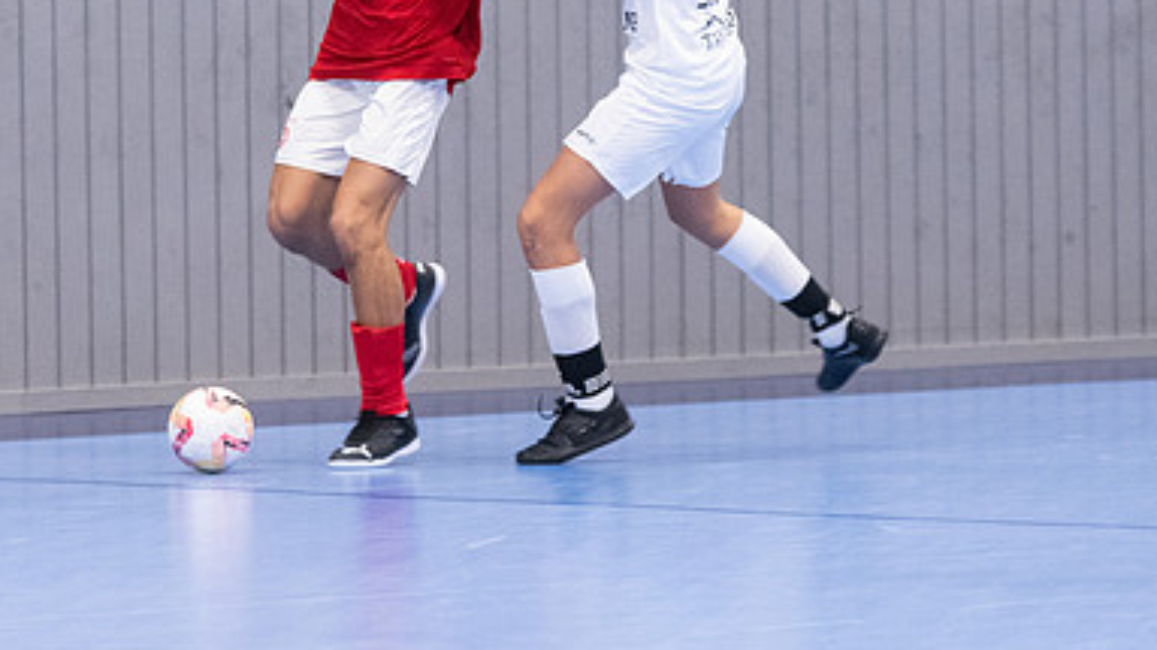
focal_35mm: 389
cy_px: 180
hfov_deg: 5.6
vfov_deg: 3.1
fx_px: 11928
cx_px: 411
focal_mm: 160
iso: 5000
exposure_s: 1/400
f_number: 3.2
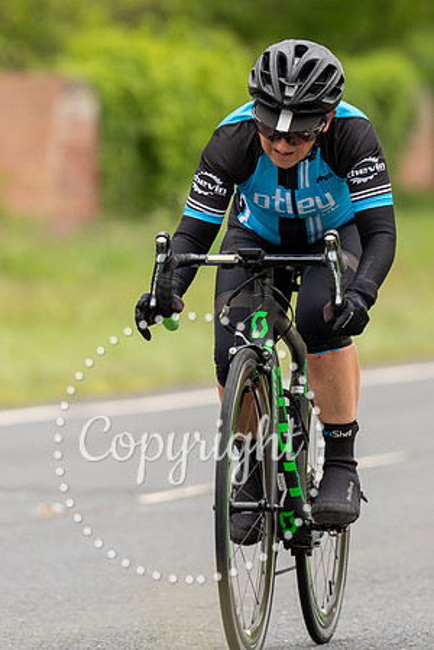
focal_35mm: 471
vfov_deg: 4.4
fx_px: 8509
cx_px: 299
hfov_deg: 2.9
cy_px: 140
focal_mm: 200
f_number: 3.5
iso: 500
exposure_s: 1/1000
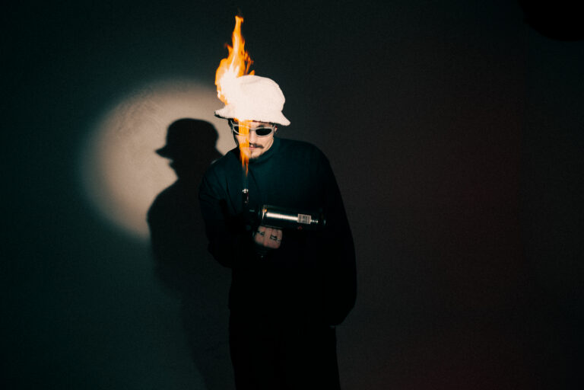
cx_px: 292
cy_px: 195
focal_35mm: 24
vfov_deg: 53.1
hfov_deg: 73.7
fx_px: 389
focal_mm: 24
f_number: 4
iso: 100
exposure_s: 1/50
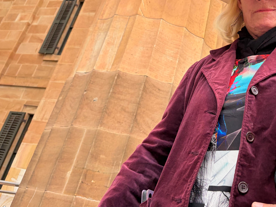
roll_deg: -17.8
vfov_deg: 33.5
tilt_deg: +31.2
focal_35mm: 42
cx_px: 187
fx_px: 335
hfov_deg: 44.1
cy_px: 47
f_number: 1.6
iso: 40
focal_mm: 5.96
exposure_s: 1/188
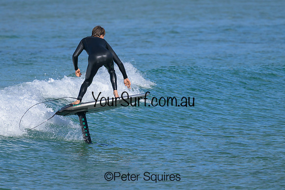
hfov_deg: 2.7
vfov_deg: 1.8
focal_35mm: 769
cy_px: 69
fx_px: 6089
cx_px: 110
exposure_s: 1/2000
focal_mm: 560
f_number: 8
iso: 450
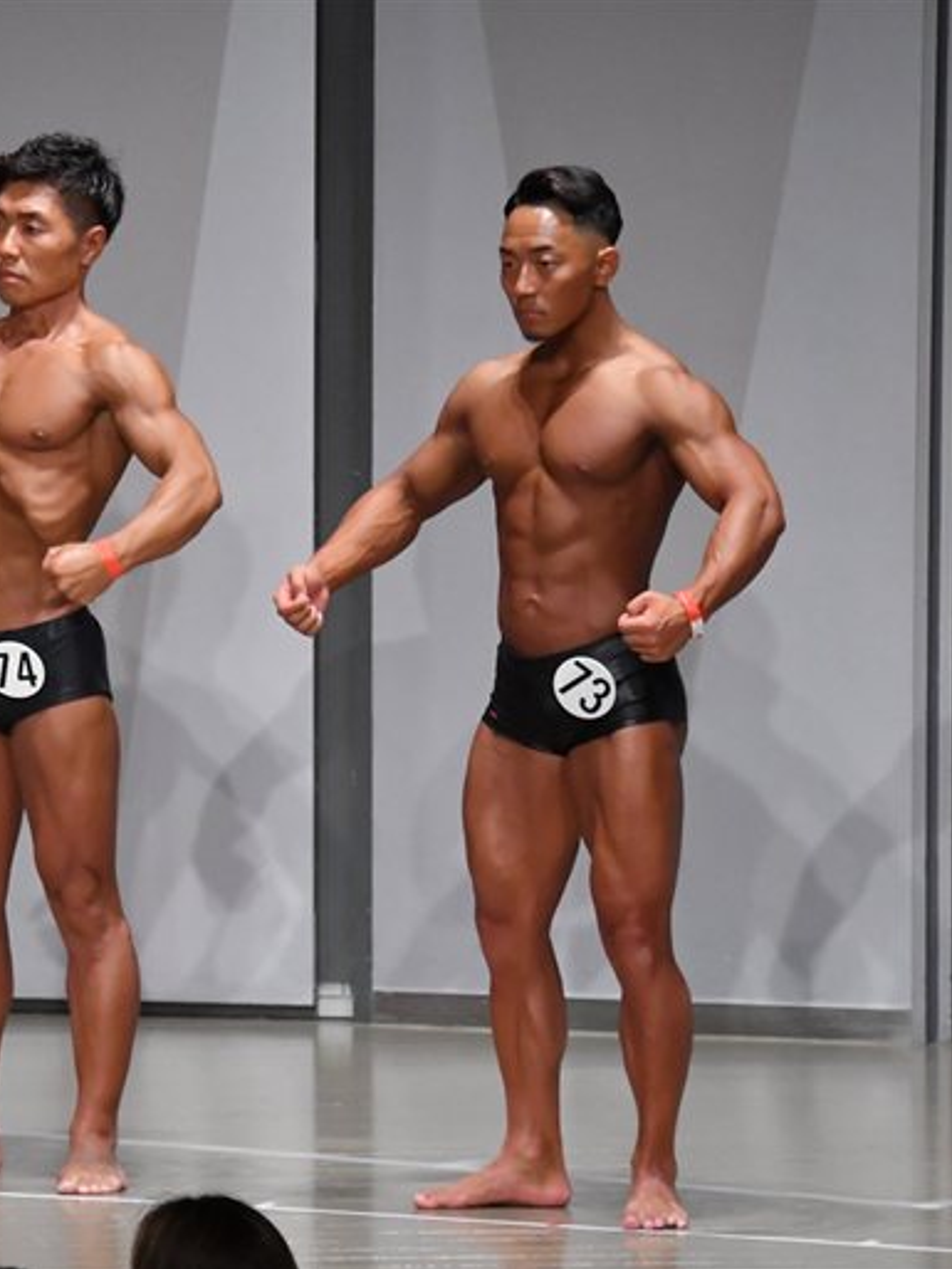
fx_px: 11546
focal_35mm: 315
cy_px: 636
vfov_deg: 6.3
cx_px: 70
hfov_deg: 4.7
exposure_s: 1/400
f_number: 5.6
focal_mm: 145
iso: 6400
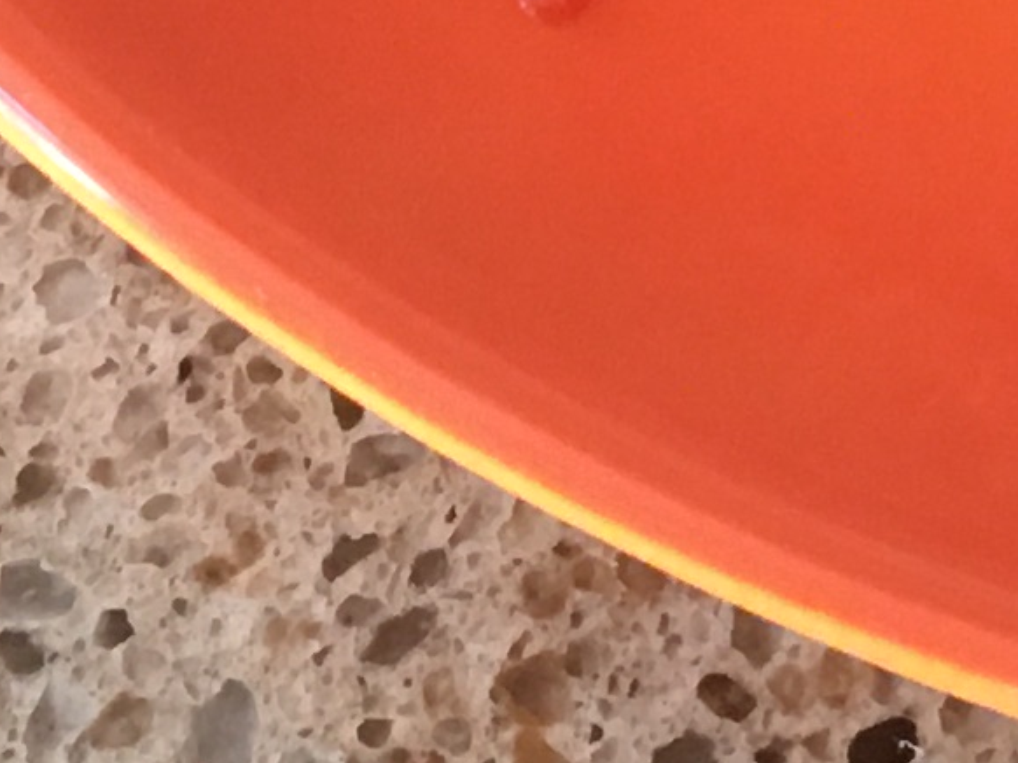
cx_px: 1849
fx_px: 5909
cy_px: -1358
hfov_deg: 9.4
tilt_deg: -49.3
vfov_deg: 6.8
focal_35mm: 201
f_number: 2.2
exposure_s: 1/15
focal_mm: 4.15
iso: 64
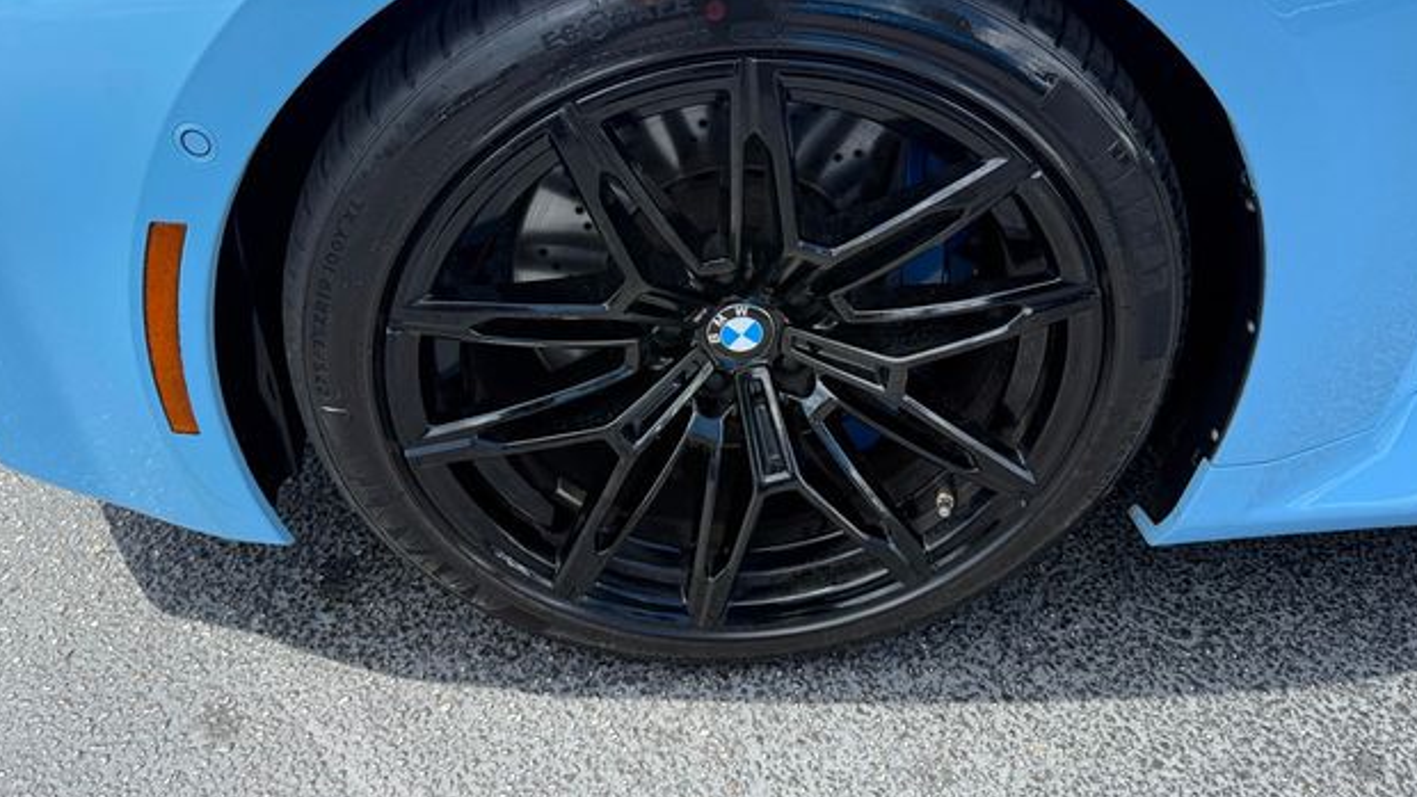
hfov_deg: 69.8
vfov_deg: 42.4
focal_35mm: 27
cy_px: 269
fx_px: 1015
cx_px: 715
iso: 100
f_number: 1.78
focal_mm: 6.76
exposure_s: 1/1949
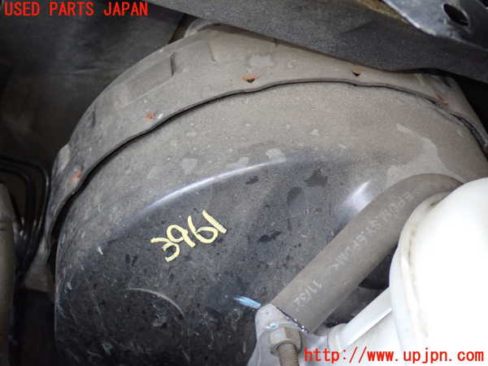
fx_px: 761
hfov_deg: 35.5
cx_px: 244
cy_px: 183
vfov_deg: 27.0
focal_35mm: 54
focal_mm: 9.65
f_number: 3.3
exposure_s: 1/30
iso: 800
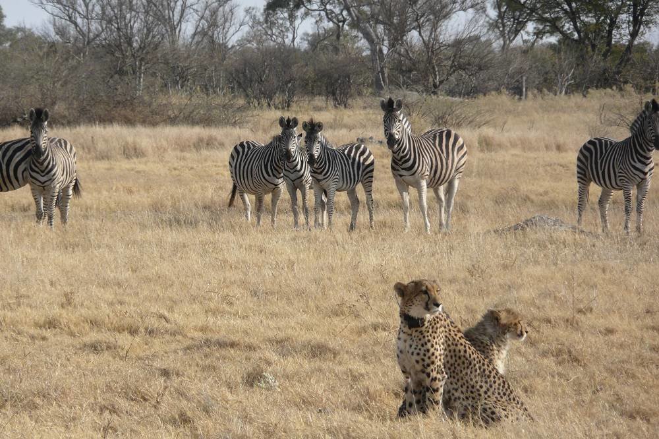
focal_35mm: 280
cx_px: 330
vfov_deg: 4.9
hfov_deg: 7.4
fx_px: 5124
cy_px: 220
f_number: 4.9
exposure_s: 1/400
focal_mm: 46
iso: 100
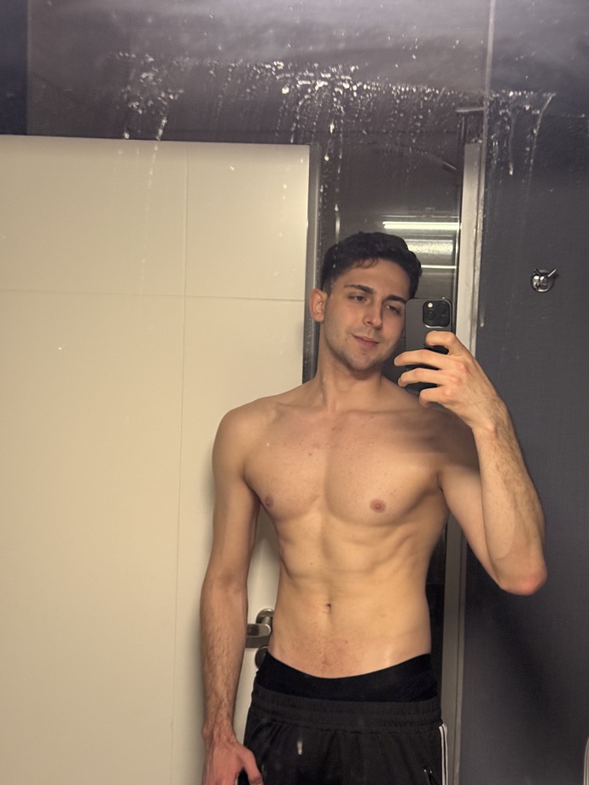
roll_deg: -1.8
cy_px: 392
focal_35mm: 48
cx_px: 294
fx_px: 1089
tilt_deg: -1.3
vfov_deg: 39.7
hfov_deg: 30.3
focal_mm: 6.76
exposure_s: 1/30
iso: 640
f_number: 1.78
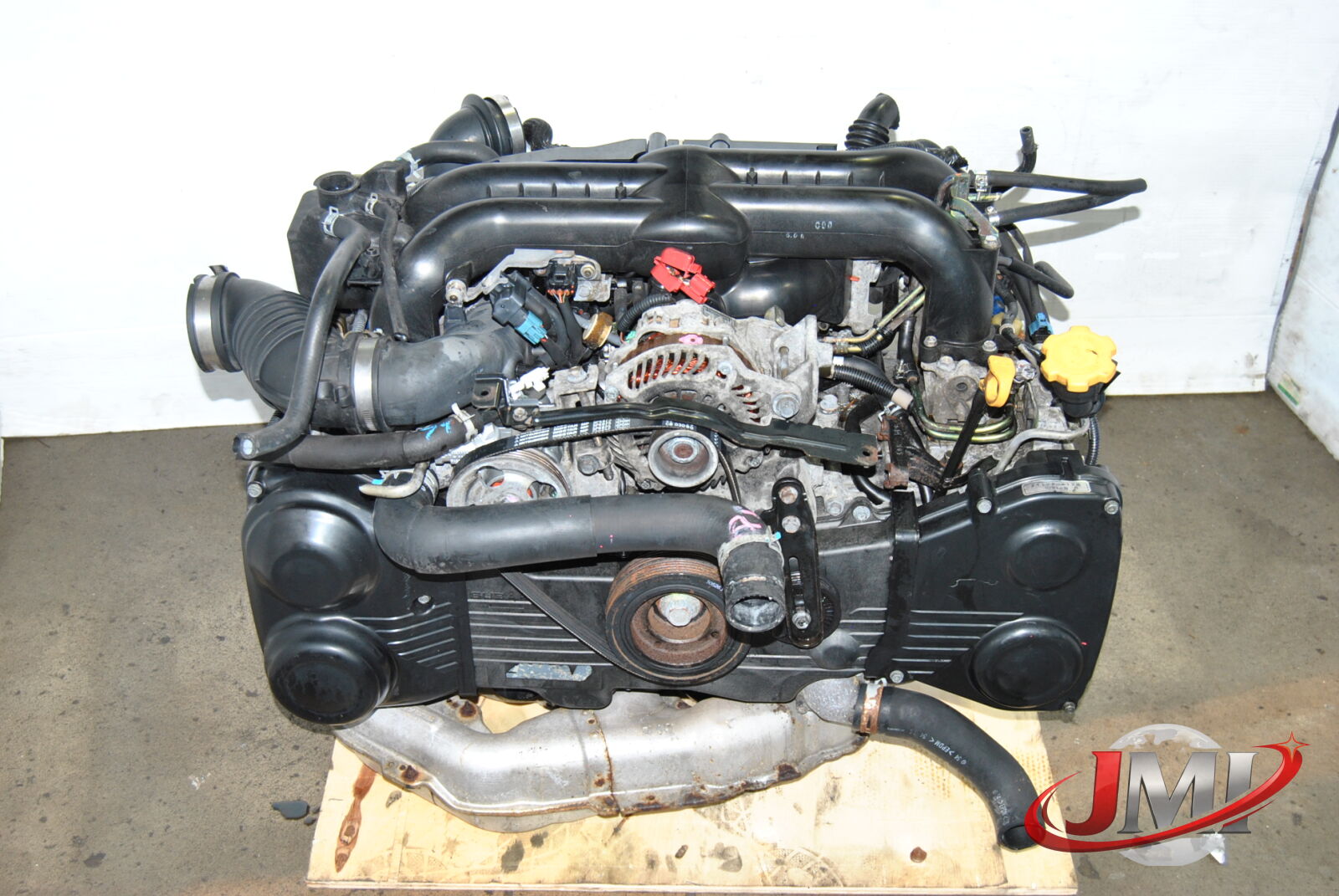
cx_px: 670
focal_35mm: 42
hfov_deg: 46.3
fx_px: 1564
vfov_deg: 32.0
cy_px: 448
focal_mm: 28
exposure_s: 1/200
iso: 400
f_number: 5.6
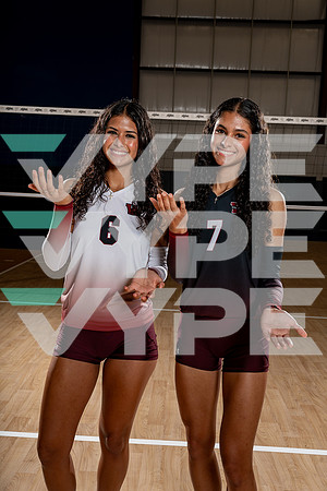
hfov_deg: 37.9
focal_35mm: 35
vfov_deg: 54.4
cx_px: 164
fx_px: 477
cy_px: 246
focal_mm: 35
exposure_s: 1/250
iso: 100
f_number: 8
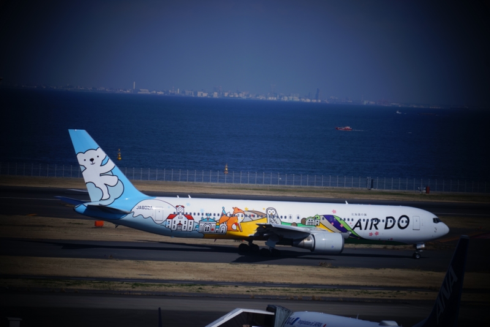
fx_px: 3268
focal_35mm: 240
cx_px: 245
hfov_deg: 8.6
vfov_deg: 5.7
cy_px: 164
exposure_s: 1/1000
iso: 100
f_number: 6.7
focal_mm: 240
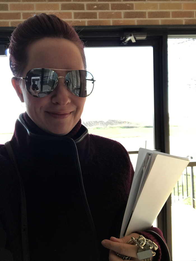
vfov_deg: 56.8
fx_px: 241
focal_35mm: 32
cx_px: 98
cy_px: 130
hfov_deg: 44.2
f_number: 2.2
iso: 40
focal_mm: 2.87
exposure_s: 1/95
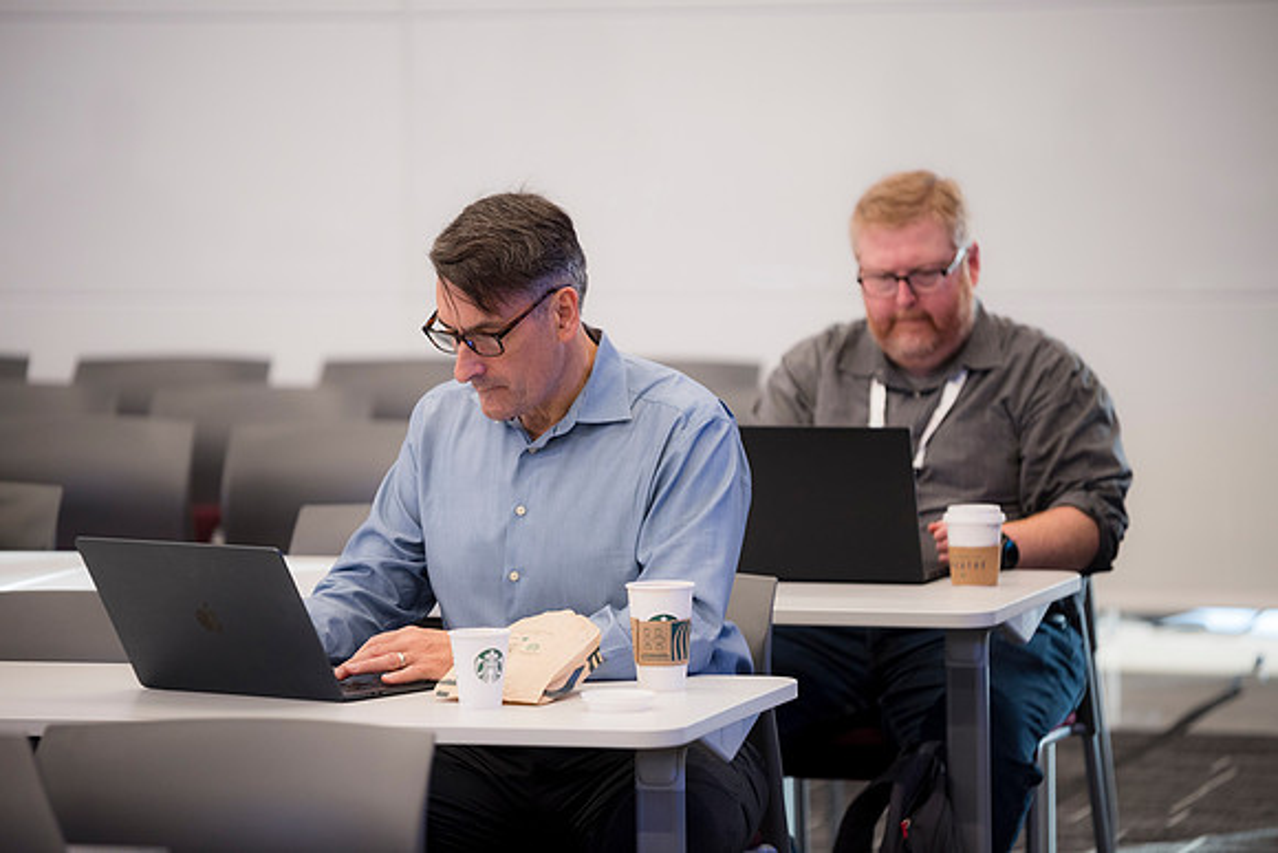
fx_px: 6391
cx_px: 639
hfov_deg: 11.4
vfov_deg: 7.6
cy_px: 426
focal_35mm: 180
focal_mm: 180
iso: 1000
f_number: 2.8
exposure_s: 1/125
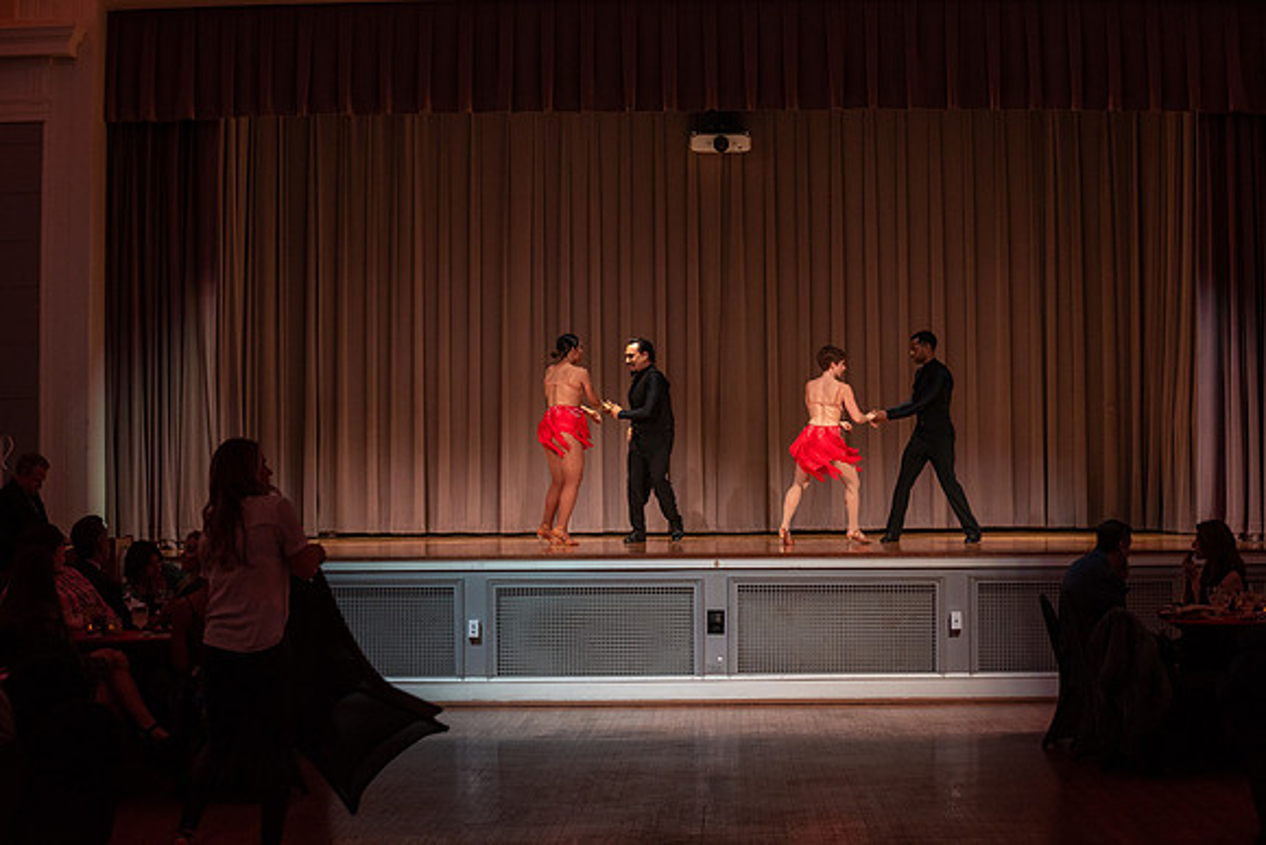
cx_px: 633
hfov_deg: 28.1
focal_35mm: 72
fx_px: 2531
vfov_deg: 18.9
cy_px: 423
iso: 1600
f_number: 4
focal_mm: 70
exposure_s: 1/160
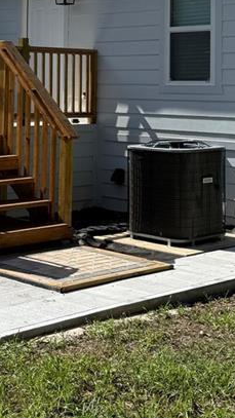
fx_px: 853
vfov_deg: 26.6
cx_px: 100
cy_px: 47
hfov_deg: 15.7
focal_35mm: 77
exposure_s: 1/5714
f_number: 1.78
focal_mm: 6.76
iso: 80
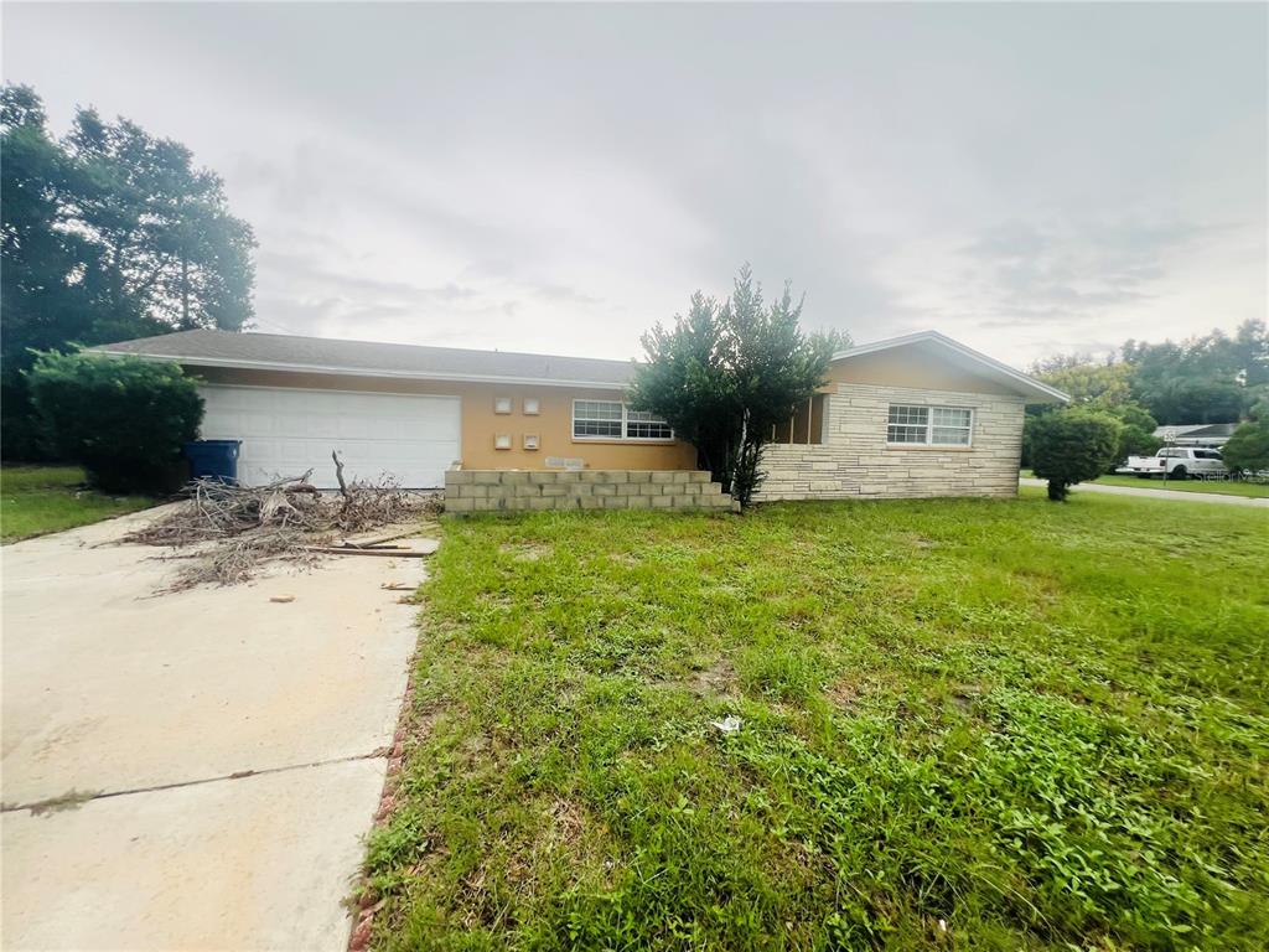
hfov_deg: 106.2
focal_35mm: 13
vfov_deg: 89.9
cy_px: 476
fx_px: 477
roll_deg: -0.8
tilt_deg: -2.7
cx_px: 634
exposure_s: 1/198
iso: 32
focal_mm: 1.57
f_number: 1.8
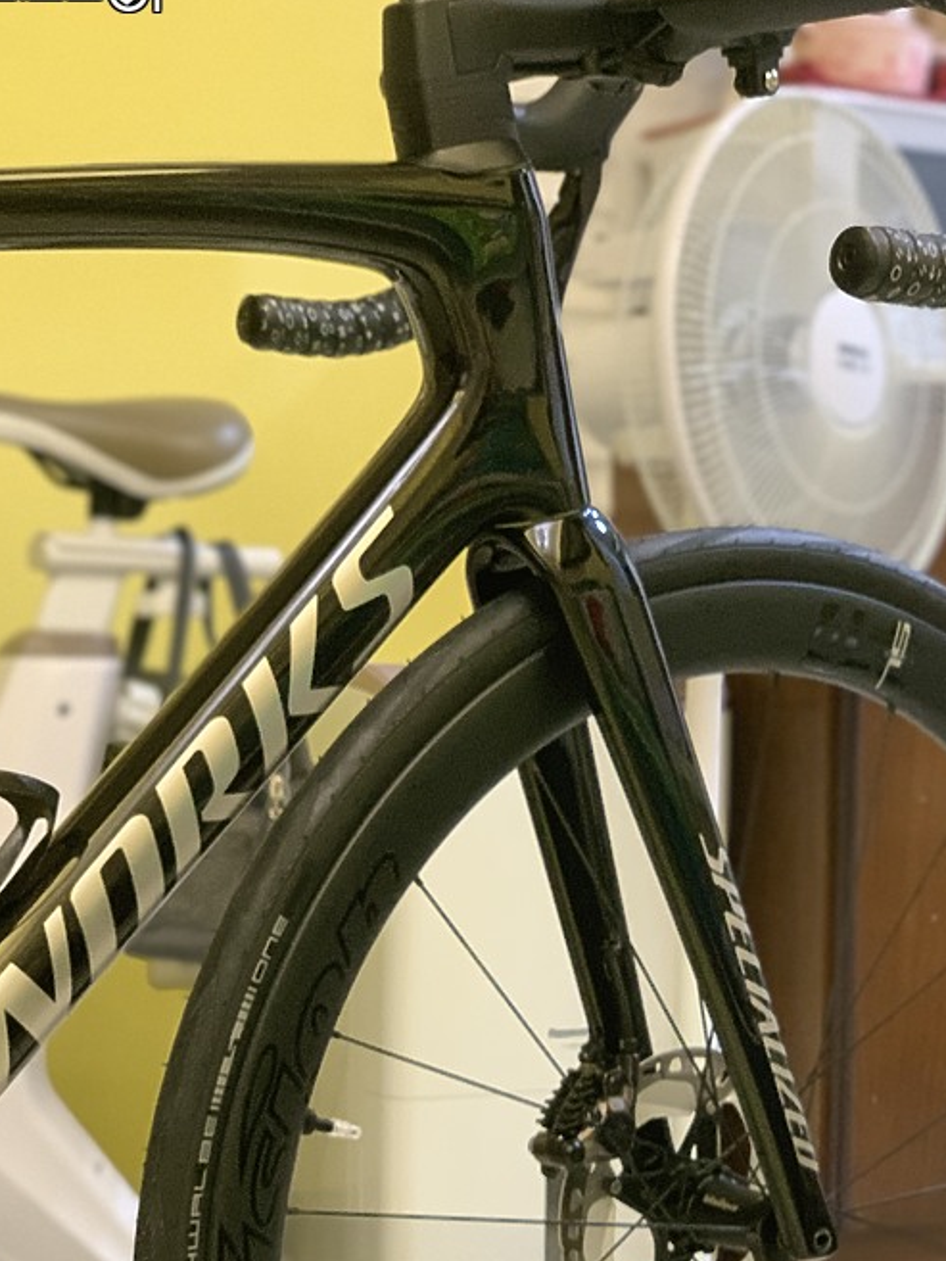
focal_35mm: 76
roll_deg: -1.5
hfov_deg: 19.4
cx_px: 578
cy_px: 877
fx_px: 2768
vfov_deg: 25.5
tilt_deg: -3.4
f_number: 2.4
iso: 400
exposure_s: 1/40
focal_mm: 6
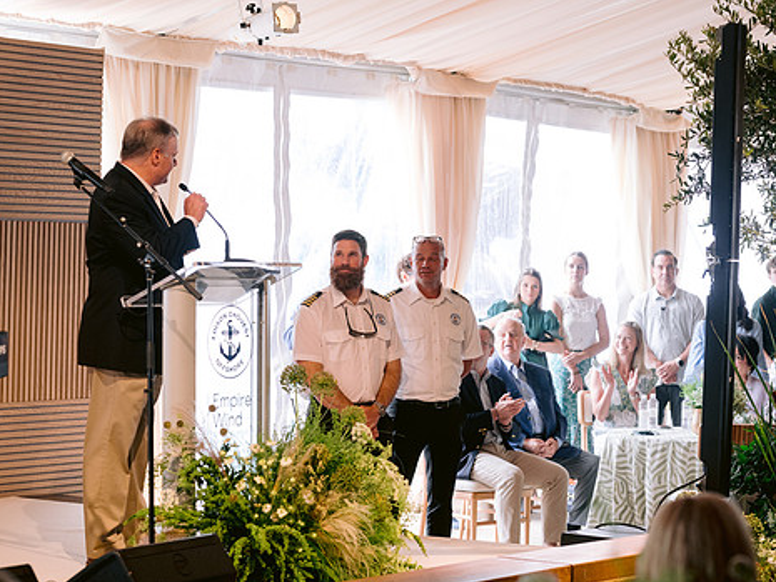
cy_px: 283
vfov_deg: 14.5
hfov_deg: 19.2
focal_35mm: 102
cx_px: 452
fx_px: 2287
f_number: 4
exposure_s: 1/125
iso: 800
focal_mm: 85
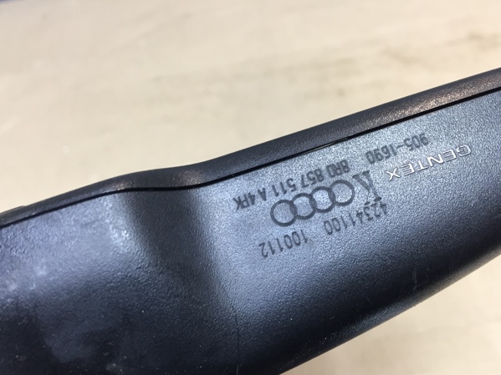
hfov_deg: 58.3
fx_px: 449
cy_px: 197
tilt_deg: -47.5
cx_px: 260
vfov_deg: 45.4
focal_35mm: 31
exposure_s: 1/33
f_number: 2.2
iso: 125
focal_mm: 4.15
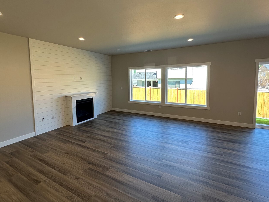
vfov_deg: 71.4
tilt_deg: -3.9
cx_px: 126
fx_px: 140
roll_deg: +0.6
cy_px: 90
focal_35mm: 18
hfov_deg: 87.7
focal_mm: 2.22
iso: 80
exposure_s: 1/120
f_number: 2.2
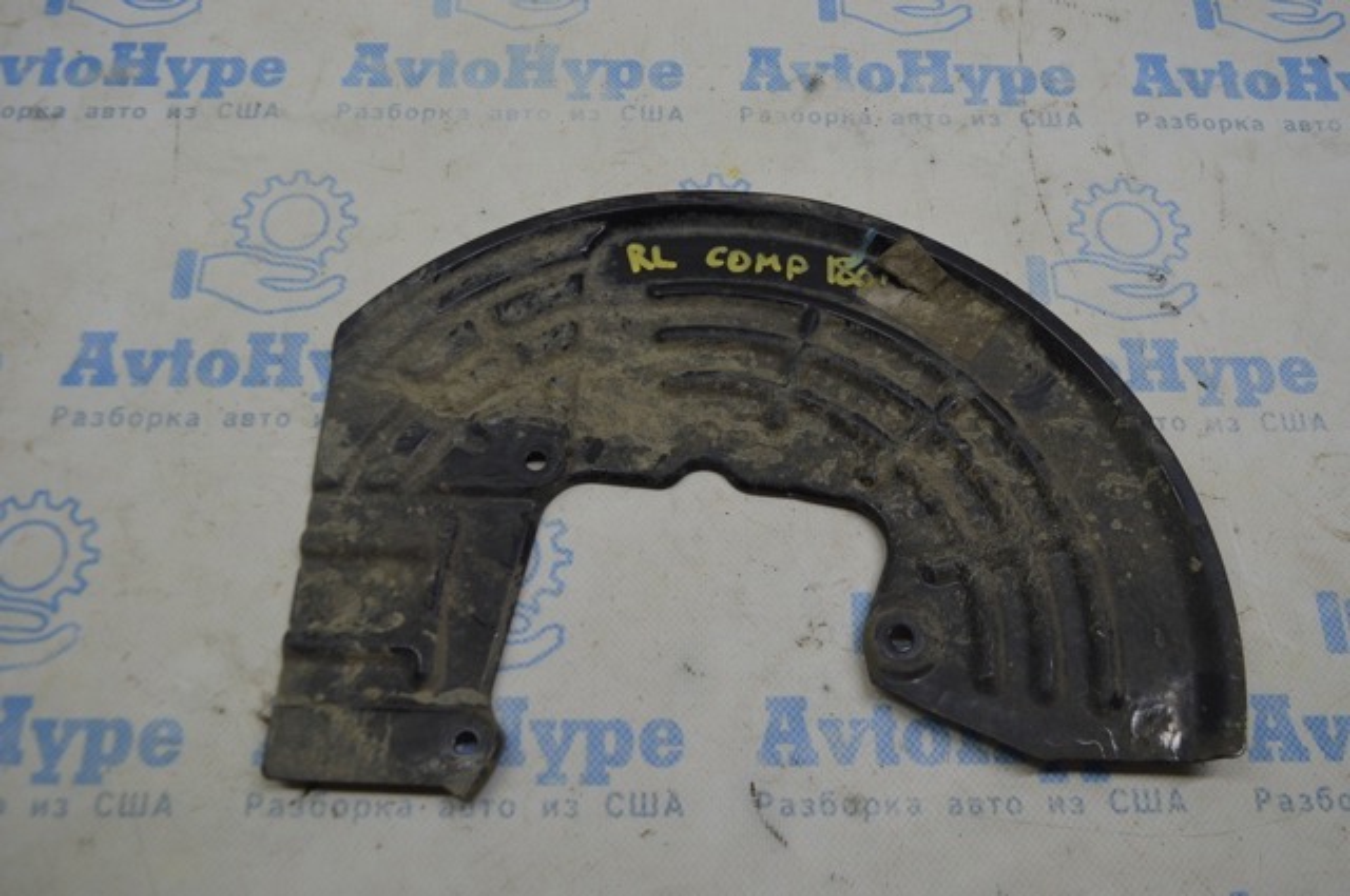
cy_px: 448
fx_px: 1236
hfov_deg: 57.3
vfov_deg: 39.9
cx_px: 675
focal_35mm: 33
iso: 360
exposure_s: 1/60
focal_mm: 22
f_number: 5.6
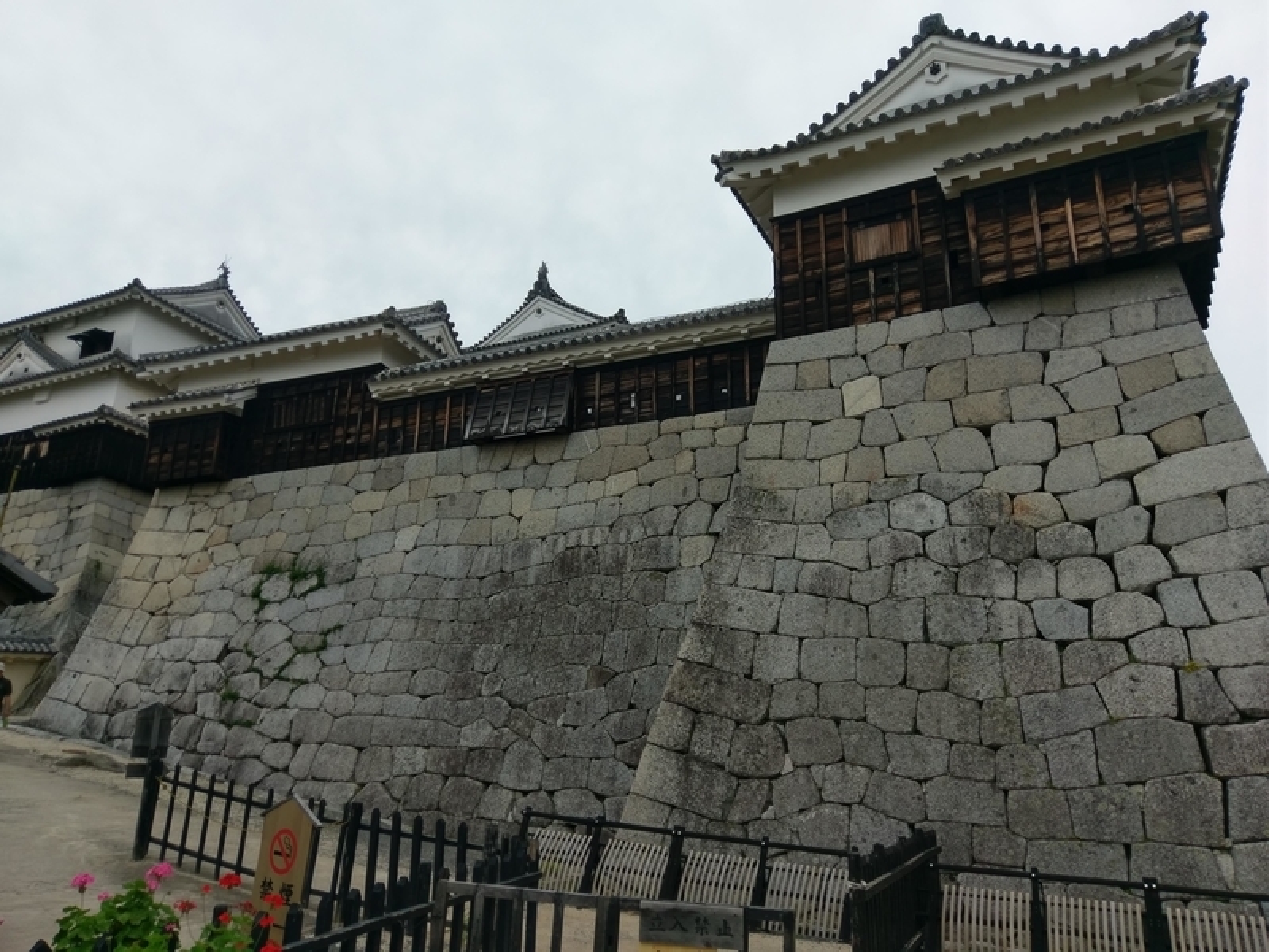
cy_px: 476
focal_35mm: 26
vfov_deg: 53.1
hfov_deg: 67.3
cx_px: 634
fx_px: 953
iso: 125
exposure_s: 1/3840
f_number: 1.8
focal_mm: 4.58
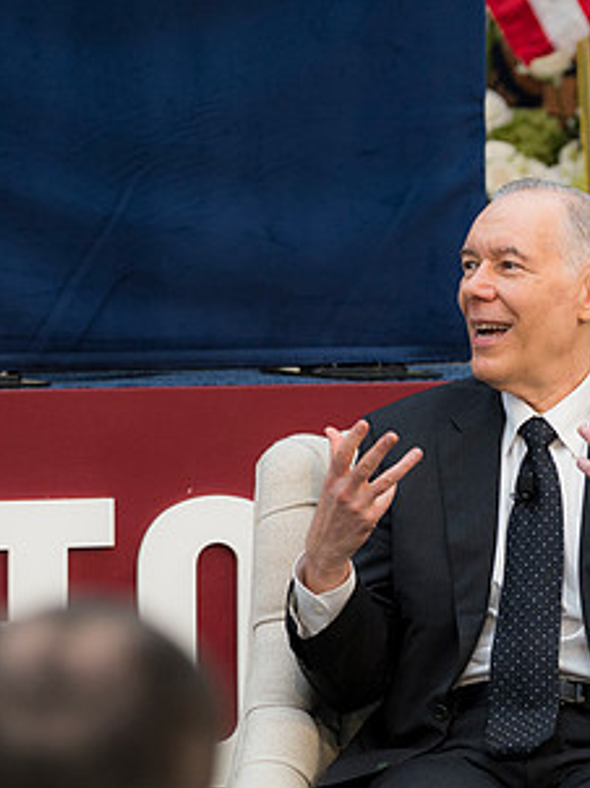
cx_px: 556
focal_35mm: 290
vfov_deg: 6.8
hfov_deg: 5.1
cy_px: 415
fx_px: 6600
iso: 280
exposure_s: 1/320
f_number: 2.8
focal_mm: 105
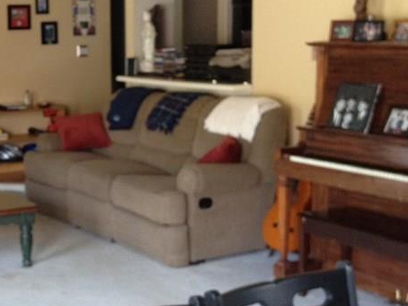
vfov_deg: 18.6
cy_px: 117
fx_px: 931
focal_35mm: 79
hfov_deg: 24.0
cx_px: 34
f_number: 2.4
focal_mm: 4.28
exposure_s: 1/20
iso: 160
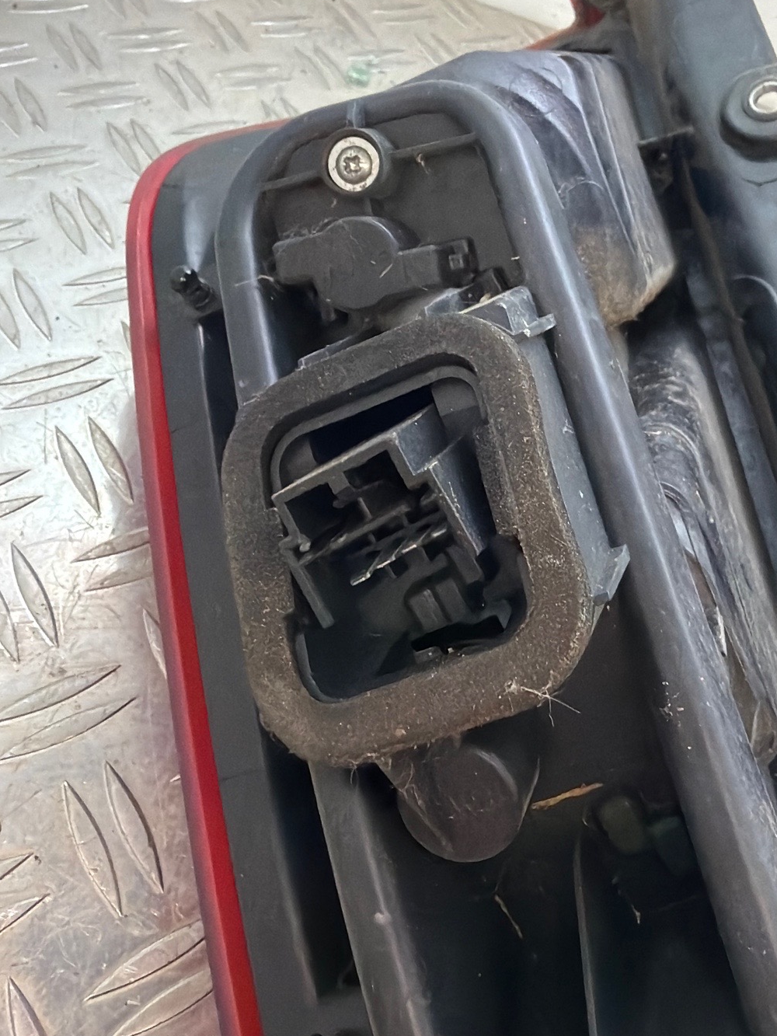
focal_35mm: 36
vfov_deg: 50.6
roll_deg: -22.5
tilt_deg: -44.3
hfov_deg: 39.4
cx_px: 483
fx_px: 1077
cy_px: 363
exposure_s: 1/100
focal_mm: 2.22
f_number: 2.2
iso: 320
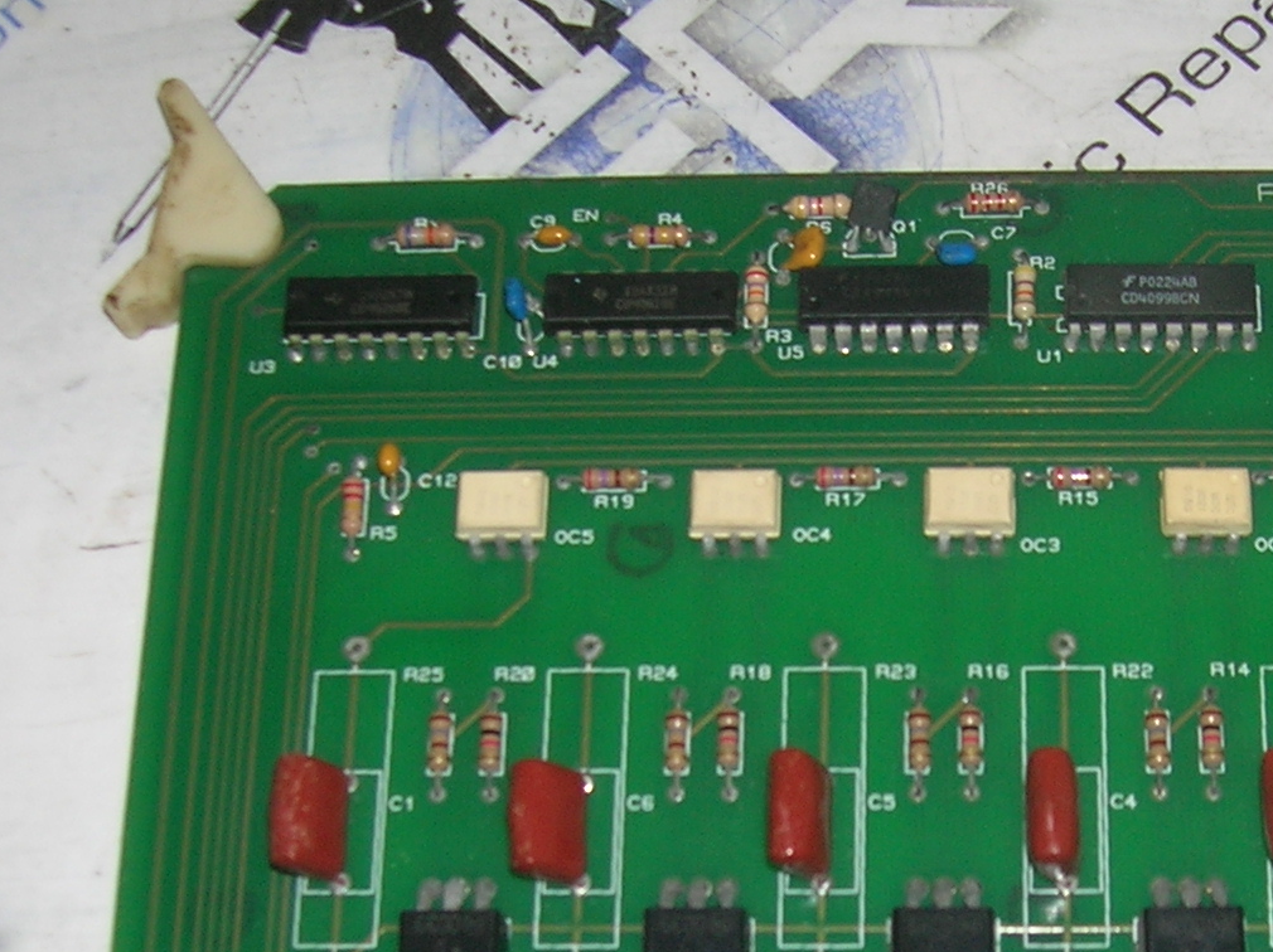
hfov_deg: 25.1
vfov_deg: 18.8
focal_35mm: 77
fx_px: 2830
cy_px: 826
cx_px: 949
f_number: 2.9
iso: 50
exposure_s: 1/60.1
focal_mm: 5.7
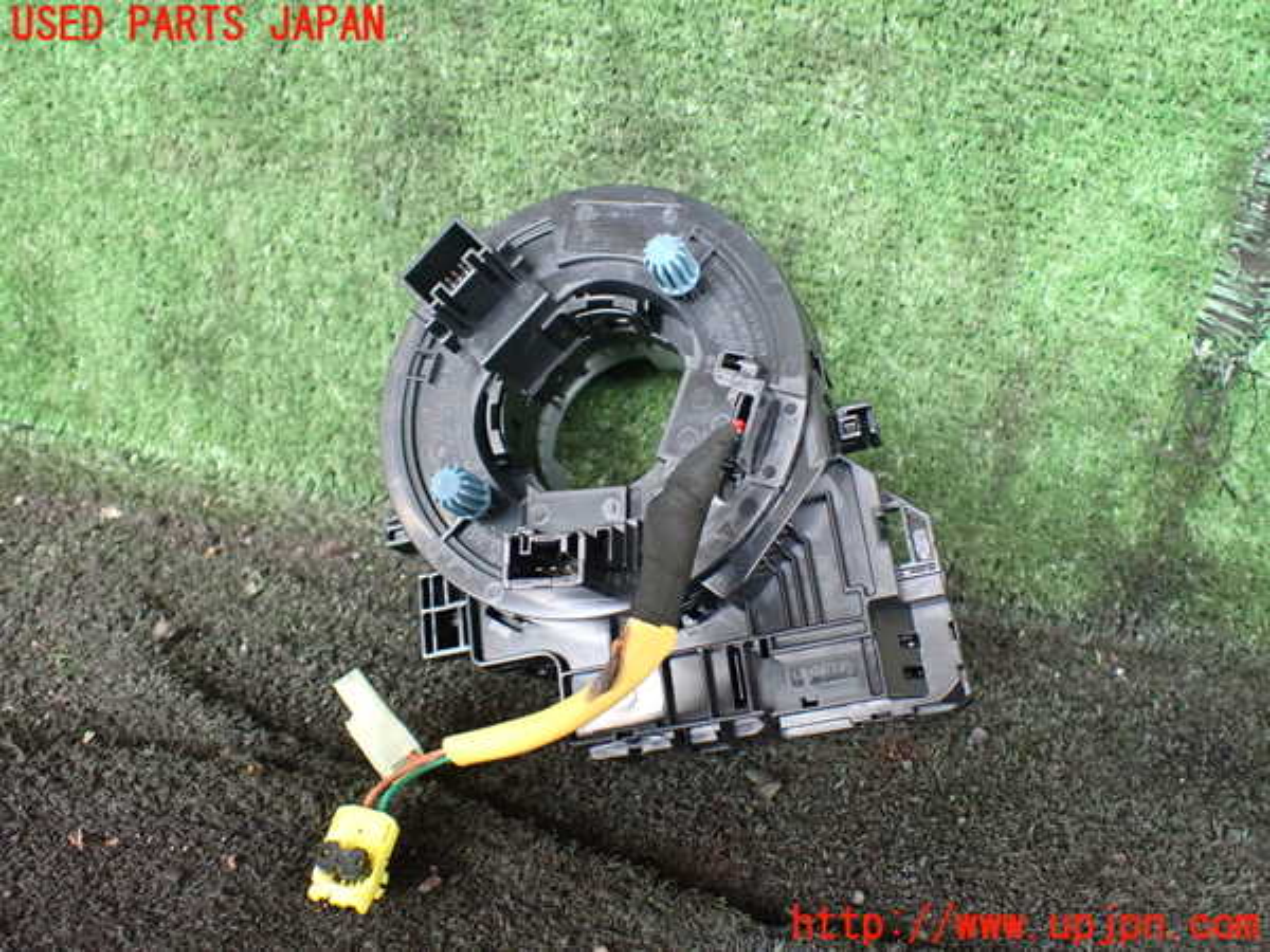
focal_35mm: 30
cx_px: 635
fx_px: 1101
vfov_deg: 46.8
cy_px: 476
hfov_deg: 60.0
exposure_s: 1/50
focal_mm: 5.4
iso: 800
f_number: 2.3
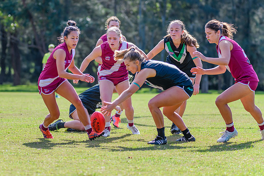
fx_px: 1545
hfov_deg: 9.8
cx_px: 101
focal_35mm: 211
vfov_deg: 6.5
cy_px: 70
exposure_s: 1/1250
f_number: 4.5
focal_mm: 170
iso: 800
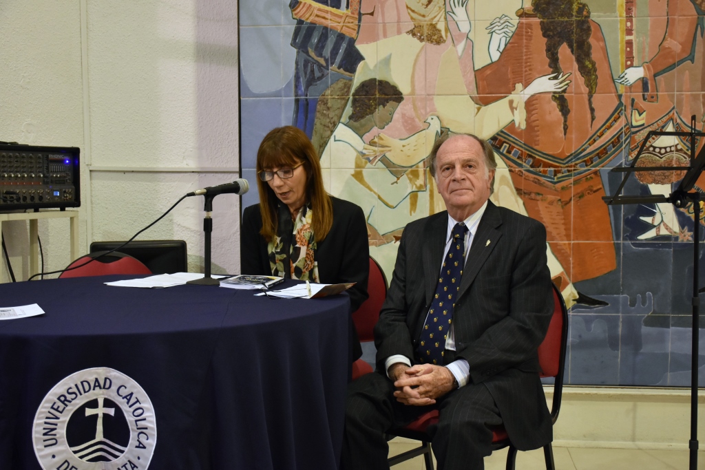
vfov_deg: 29.9
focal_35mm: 45
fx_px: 881
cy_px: 235
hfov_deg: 43.6
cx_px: 352
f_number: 4
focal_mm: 30
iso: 1800
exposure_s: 1/60
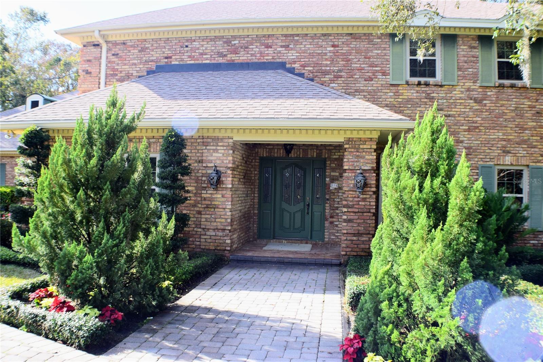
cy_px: 181
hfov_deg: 49.6
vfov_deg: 34.2
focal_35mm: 39
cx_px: 272
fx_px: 588
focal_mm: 26
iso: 400
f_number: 10
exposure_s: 1/200
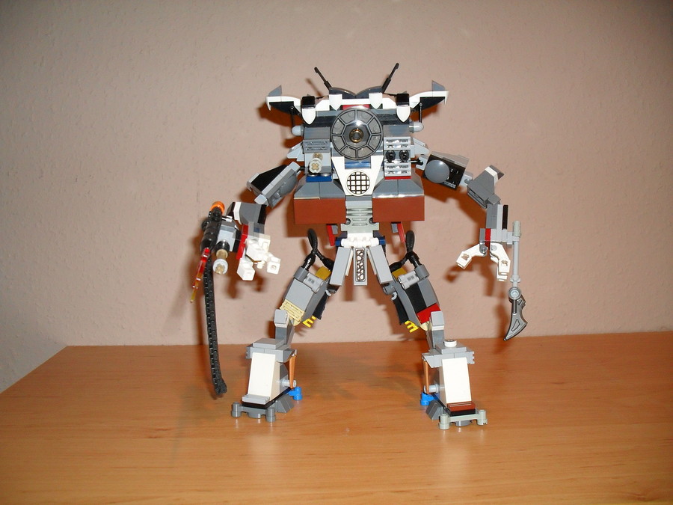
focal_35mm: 35
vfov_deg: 40.7
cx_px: 336
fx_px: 680
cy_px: 252
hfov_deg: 52.6
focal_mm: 6.3
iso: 200
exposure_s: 1/45
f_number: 3.2
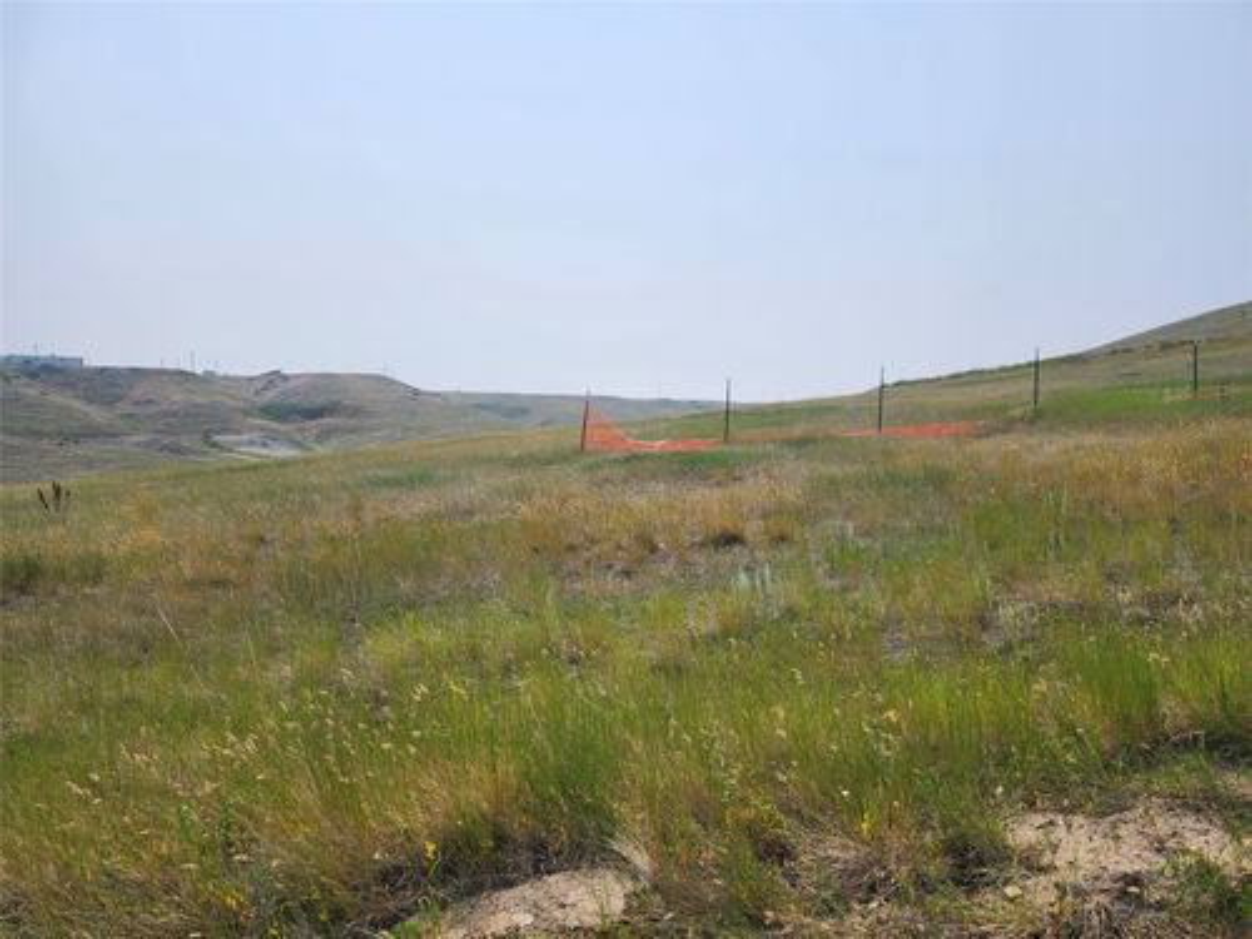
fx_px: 832
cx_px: 626
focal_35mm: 23
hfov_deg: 73.9
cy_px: 470
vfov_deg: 58.9
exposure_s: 1/4165
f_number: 1.8
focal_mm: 5.54
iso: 25
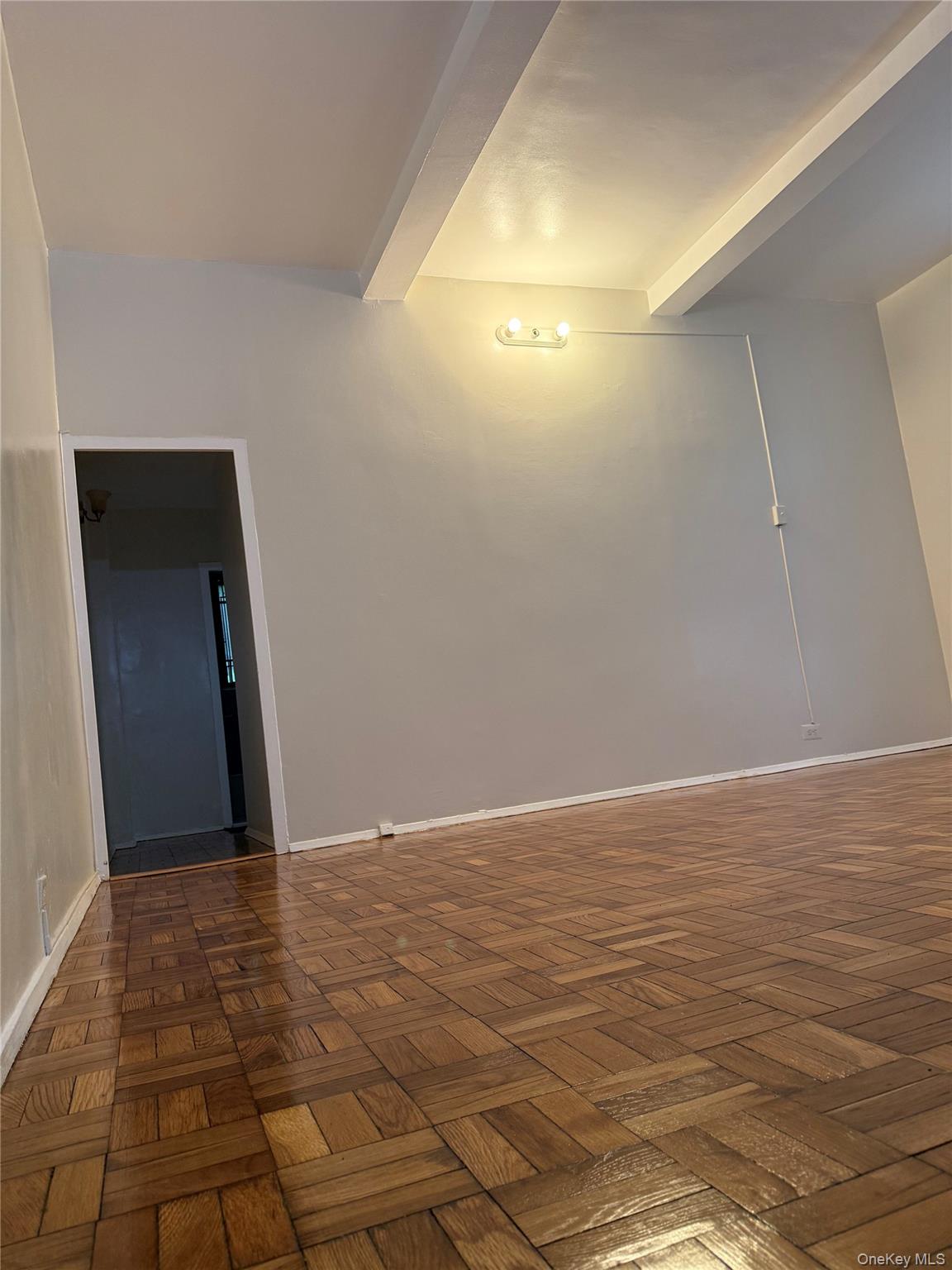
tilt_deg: +7.5
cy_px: 635
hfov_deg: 56.8
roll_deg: +6.9
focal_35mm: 24
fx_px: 880
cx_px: 476
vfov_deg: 71.6
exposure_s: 1/60
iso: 200
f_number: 1.78
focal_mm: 6.76
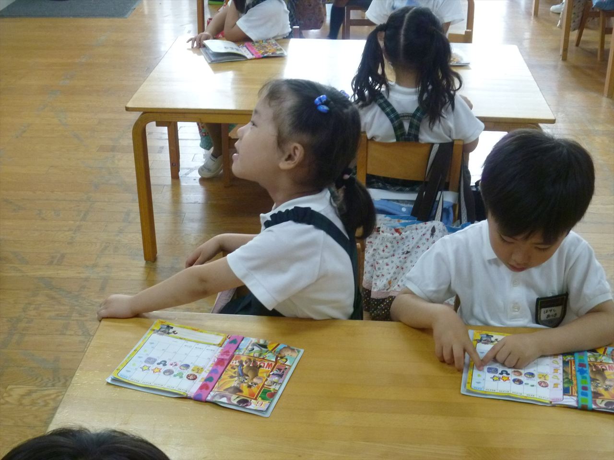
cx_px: 307
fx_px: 887
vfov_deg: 29.1
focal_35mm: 50
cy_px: 230
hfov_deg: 38.2
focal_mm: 8.9
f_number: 4
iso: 400
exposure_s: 1/30
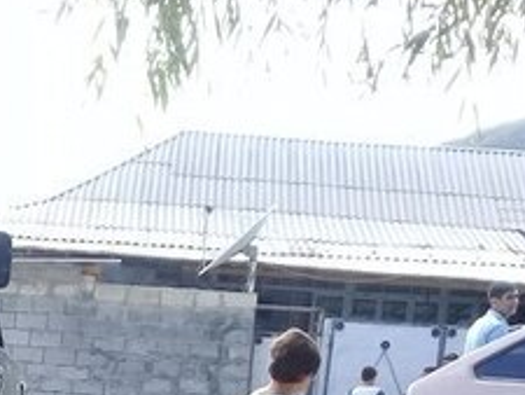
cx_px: -117
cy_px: 511
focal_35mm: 91
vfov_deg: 15.5
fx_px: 1381
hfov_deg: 20.1
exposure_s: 1/202
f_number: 2.2
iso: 50
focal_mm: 3.3
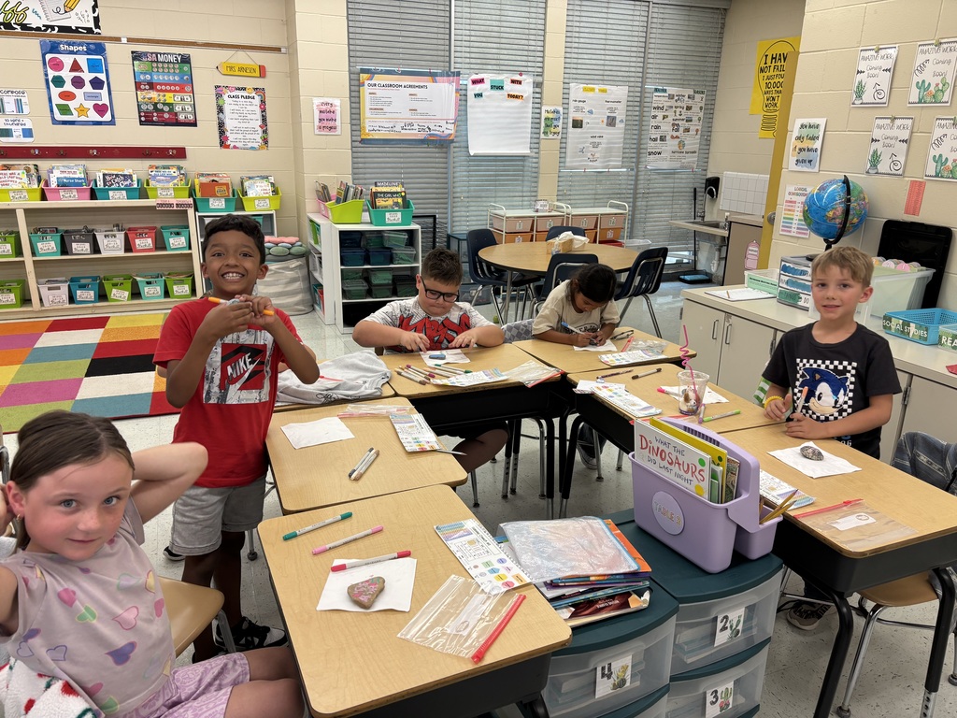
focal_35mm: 26
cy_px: 359
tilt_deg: -17.3
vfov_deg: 53.1
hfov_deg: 67.3
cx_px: 478
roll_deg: -1.5
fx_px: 719
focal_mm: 5.96
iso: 80
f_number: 1.6
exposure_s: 1/60
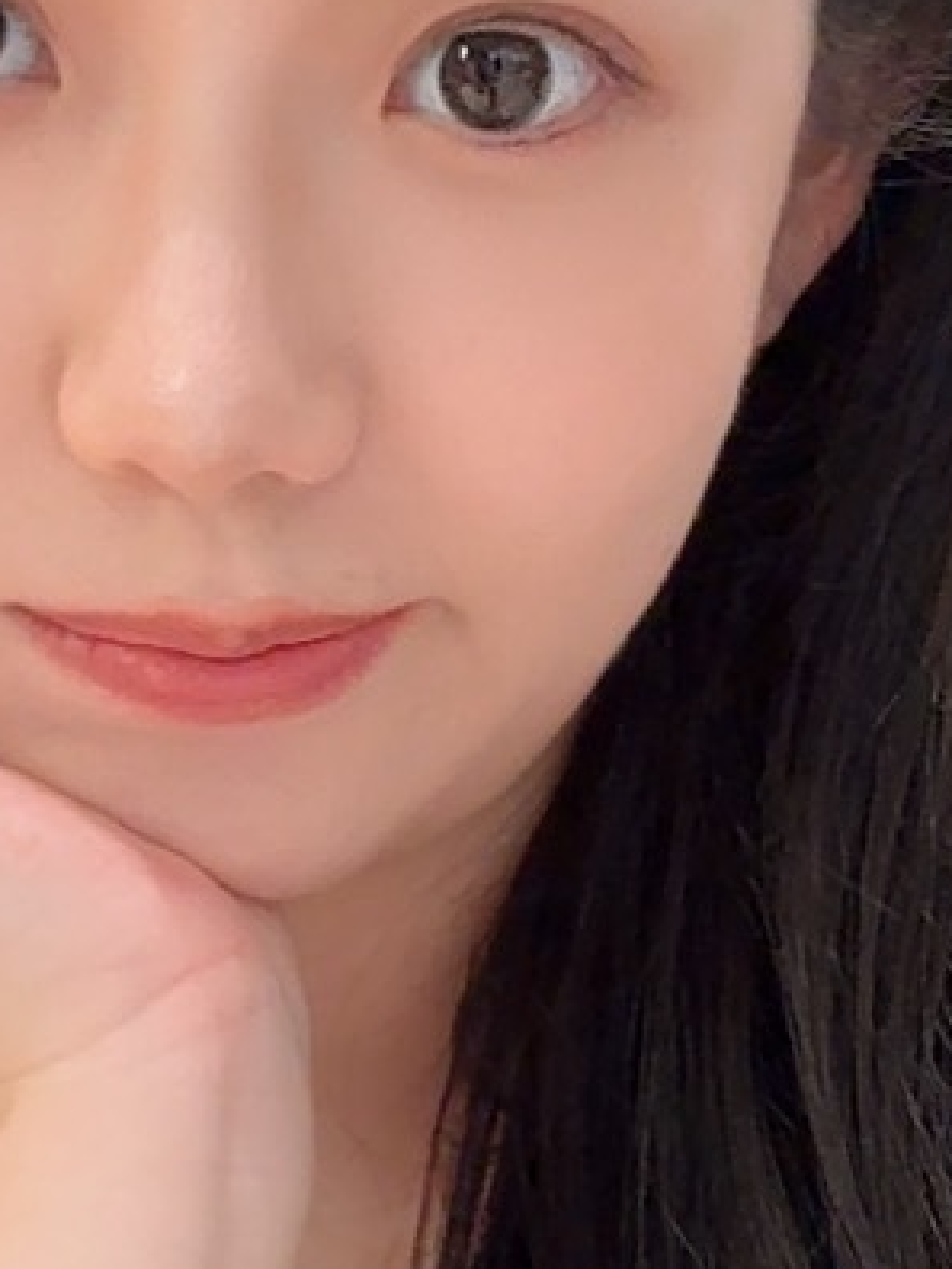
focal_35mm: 119
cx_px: 628
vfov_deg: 16.5
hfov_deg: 12.4
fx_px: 4364
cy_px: 859
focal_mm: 2.69
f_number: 1.9
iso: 160
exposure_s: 1/60
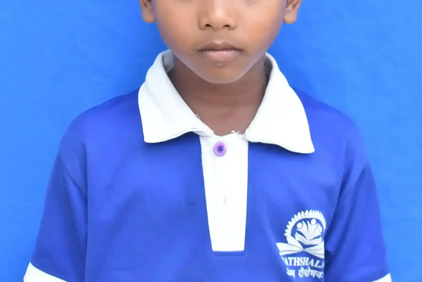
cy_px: 45
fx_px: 1664
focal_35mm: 142
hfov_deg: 14.5
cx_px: 223
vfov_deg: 9.7
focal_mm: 55
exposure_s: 1/80
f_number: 6.3
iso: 500
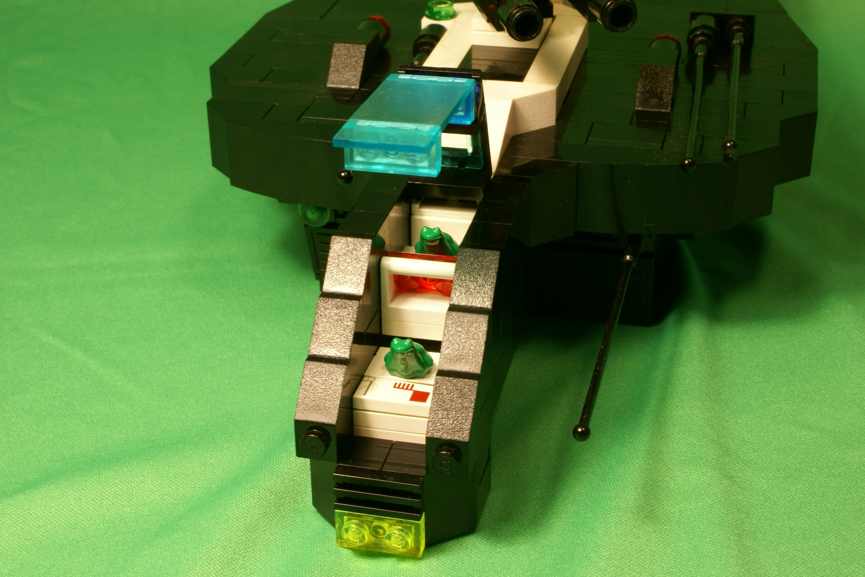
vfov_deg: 22.6
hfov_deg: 33.4
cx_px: 432
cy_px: 288
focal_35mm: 60
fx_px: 1442
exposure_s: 2
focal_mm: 40
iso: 100
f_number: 22
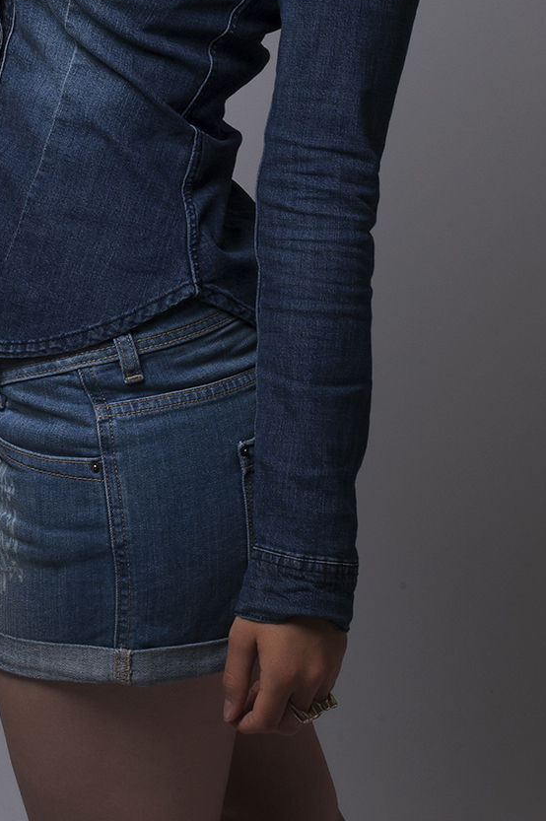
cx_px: 158
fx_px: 3281
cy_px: 88
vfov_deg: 14.1
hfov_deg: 9.5
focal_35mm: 144
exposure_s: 1/500
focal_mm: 50
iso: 200
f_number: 16
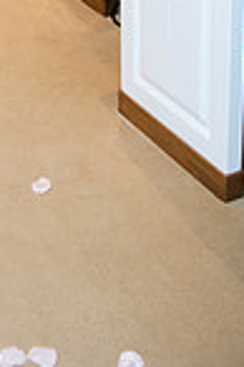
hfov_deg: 17.0
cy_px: -196
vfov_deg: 22.2
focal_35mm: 74
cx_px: -94
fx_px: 754
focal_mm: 24
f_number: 4.5
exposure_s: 1/125
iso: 1600
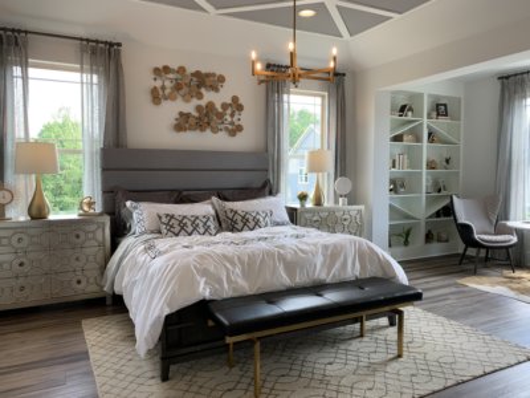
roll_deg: -0.1
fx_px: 398
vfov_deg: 53.1
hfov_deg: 67.3
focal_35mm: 26
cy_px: 199
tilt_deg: -3.3
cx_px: 265
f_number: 1.8
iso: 64
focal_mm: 4.25
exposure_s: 1/120
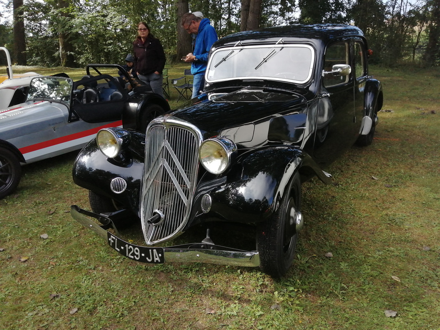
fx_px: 330
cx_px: 220
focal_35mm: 26
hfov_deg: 67.3
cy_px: 165
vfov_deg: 53.1
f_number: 1.8
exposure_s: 1/576
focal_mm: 3.46
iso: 50
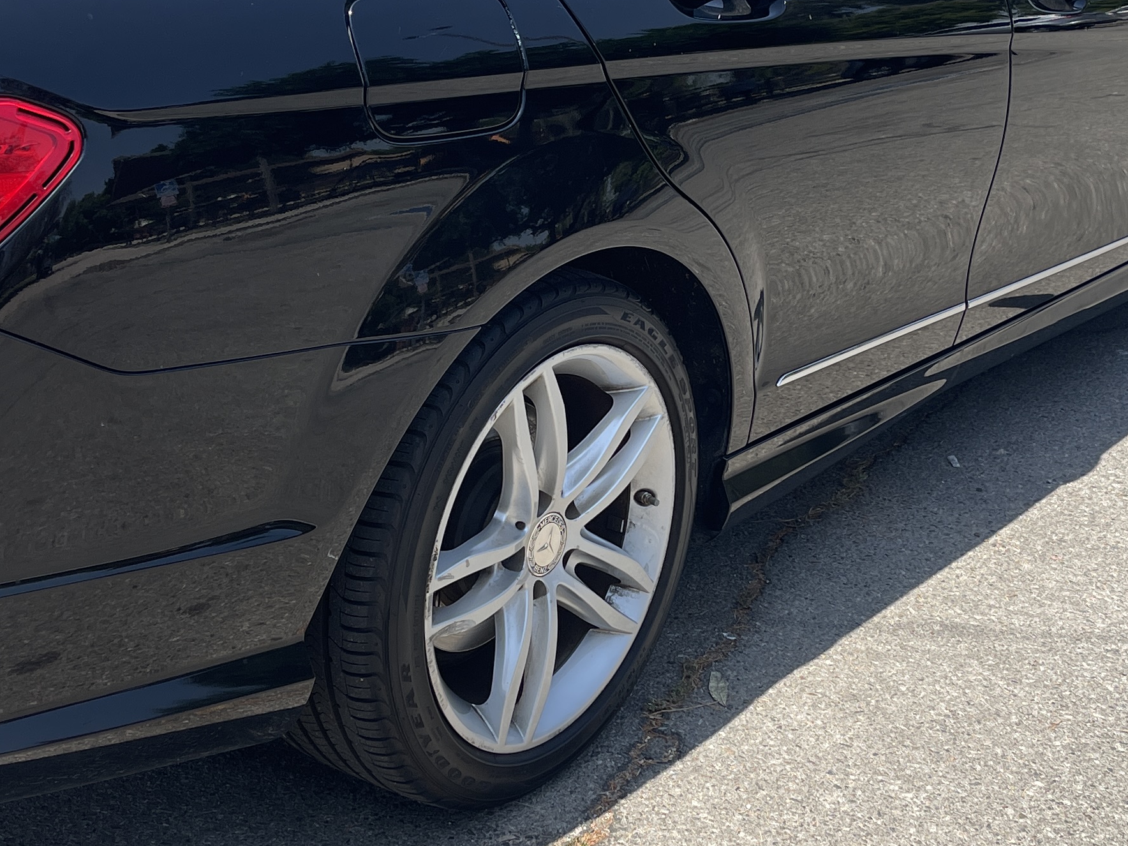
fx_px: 1857
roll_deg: -5.0
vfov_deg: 25.6
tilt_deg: -20.7
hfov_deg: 33.7
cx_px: 652
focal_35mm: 57
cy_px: 381
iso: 32
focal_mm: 5.1
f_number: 1.6
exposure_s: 1/2012
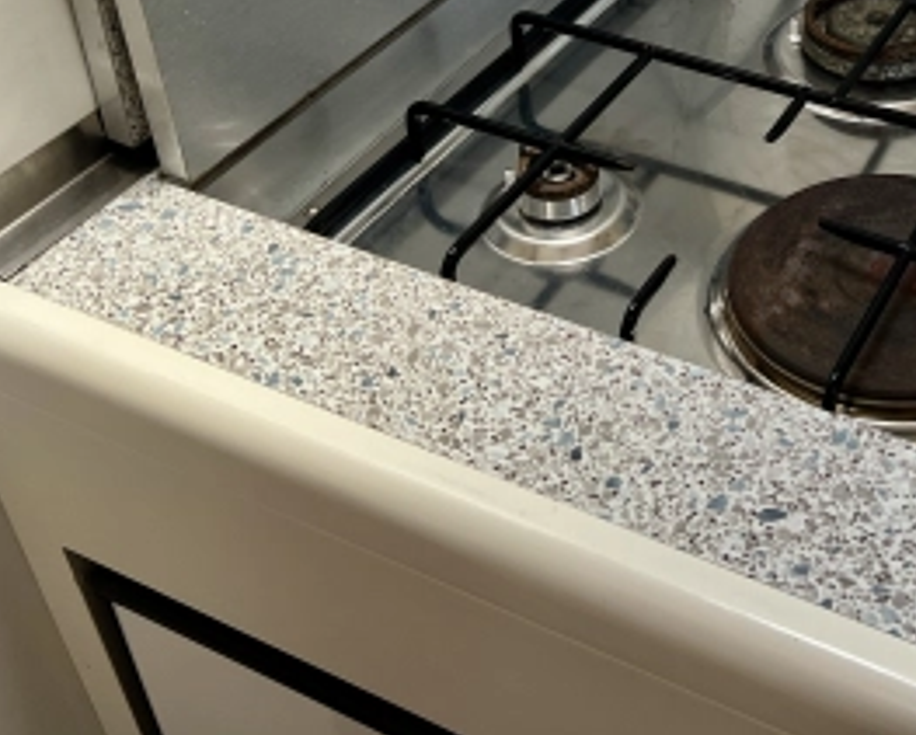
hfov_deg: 33.8
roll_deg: +0.7
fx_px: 1438
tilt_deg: -33.9
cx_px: 784
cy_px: 37
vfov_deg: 27.4
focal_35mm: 53
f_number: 1.5
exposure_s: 1/121
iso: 80
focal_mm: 5.7
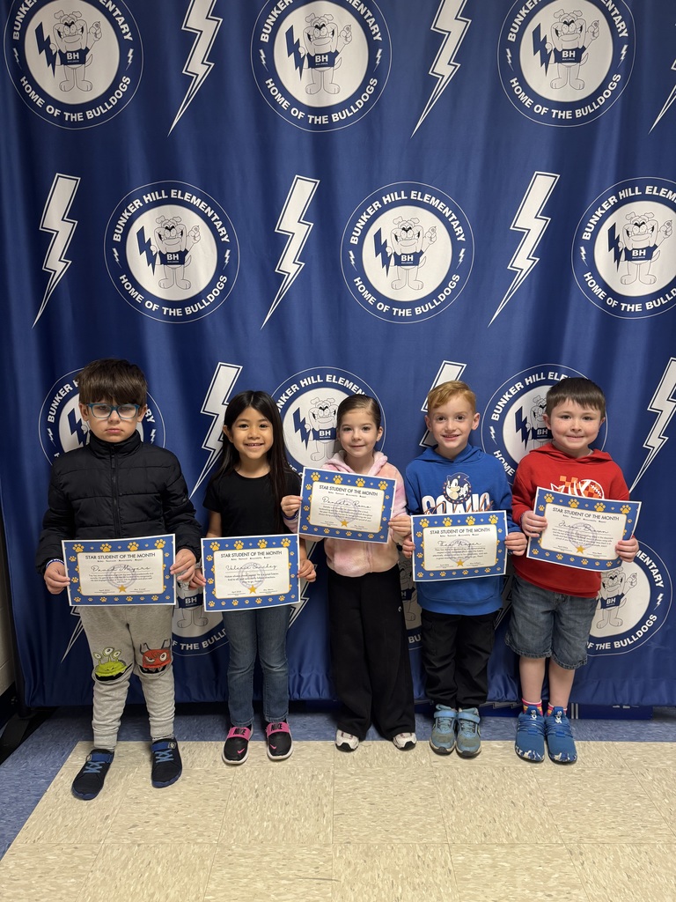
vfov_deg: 71.6
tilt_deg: -10.1
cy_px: 451
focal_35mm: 24
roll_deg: +0.4
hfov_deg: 56.8
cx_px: 338
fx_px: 625
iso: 200
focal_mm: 6.76
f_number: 1.78
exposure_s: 1/62
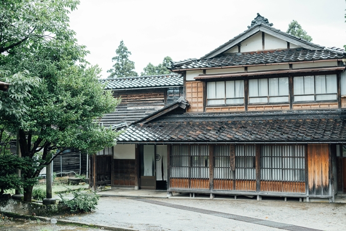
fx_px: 481
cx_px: 173
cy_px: 116
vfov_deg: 27.0
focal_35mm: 50
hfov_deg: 39.6
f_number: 2.5
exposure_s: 1/500
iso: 200
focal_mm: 50
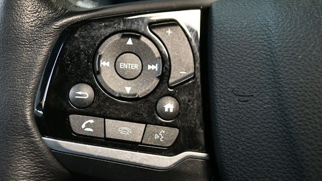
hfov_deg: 38.5
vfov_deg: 22.2
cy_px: 83
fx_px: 461
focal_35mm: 54
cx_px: 161
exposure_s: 1/60
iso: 5600
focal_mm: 34
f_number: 5
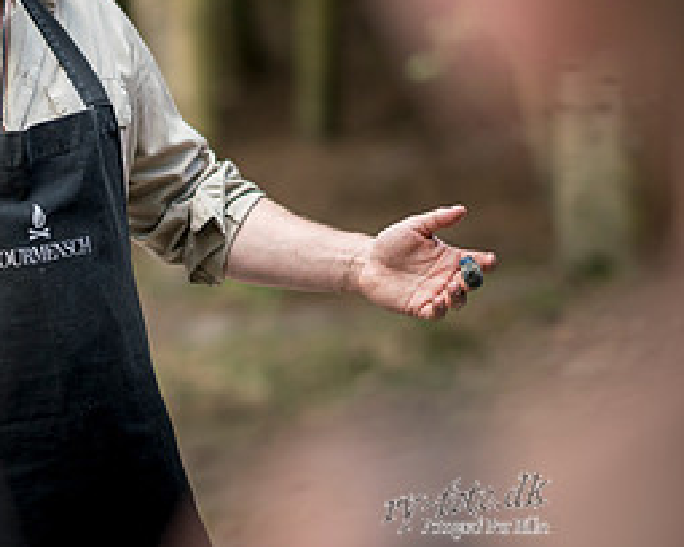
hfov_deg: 8.7
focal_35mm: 219
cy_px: 227
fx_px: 4433
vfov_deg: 7.1
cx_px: -111
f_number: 1.4
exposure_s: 1/500
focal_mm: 85
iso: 200
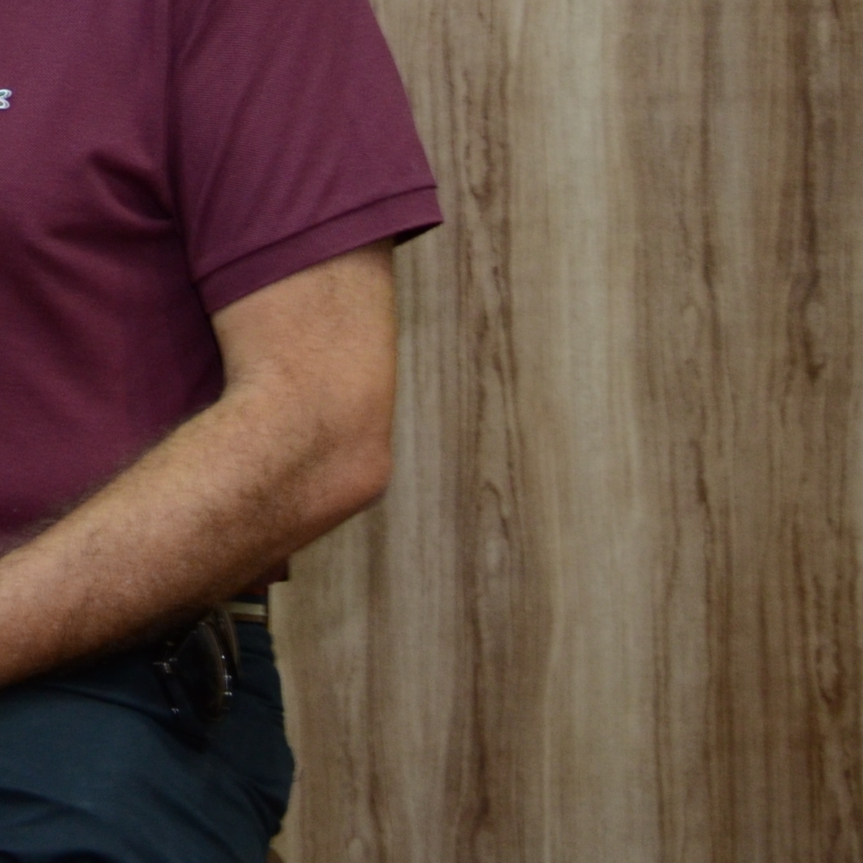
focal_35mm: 147
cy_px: -252
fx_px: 4146
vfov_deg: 11.6
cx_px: -403
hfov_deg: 11.4
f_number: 4.5
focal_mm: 28
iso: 640
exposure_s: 1/100
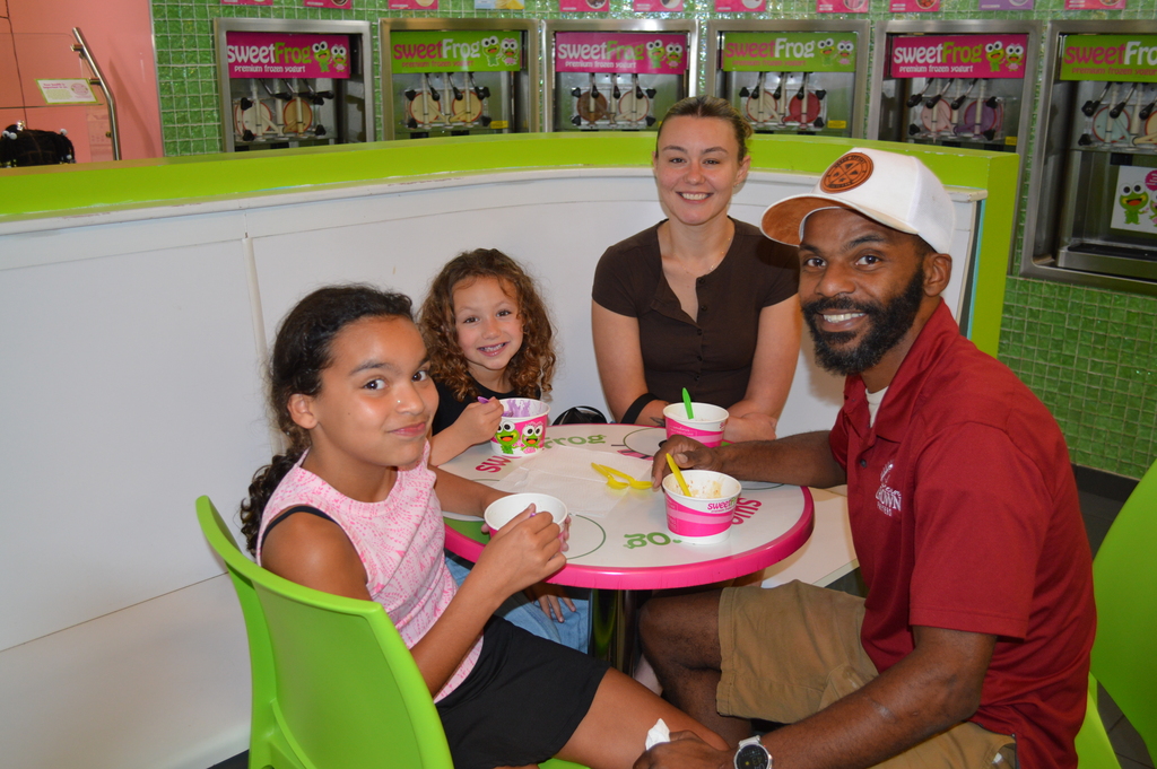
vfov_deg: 36.8
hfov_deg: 53.2
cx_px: 578
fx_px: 1156
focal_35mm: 36
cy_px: 384
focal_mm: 24
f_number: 4
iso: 450
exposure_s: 1/60
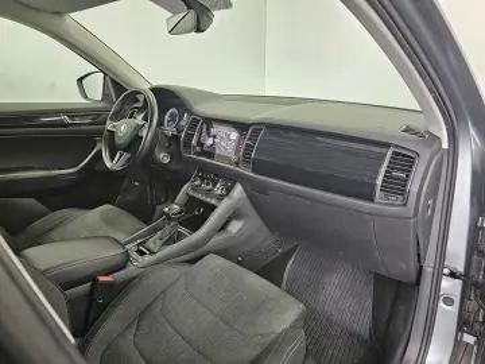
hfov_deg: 73.9
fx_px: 322
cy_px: 182
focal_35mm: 23
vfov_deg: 58.9
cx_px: 242
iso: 160
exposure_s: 1/100
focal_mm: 6.3
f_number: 1.7
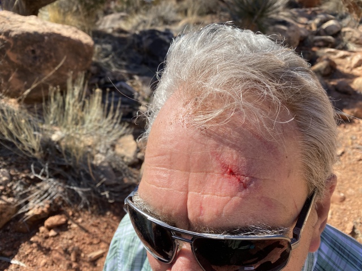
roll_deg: -2.6
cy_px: 136
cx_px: 181
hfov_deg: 67.3
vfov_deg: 53.1
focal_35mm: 26
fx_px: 272
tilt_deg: -20.4
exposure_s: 1/1316
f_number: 1.8
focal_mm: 4.25
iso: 32
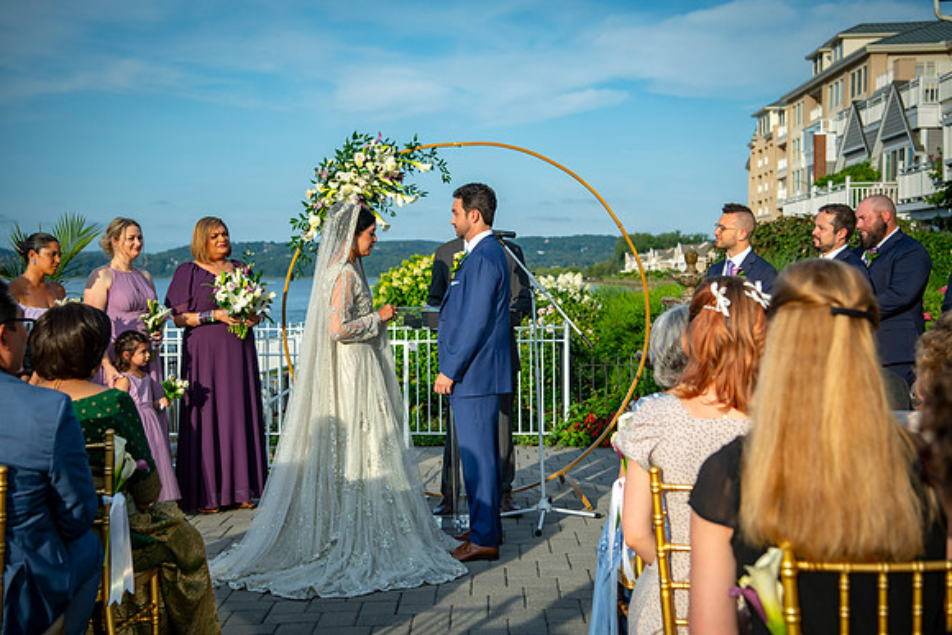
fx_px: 1353
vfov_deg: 26.4
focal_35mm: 51
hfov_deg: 38.8
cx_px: 476
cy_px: 308
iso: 800
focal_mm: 48
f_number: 4
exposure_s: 1/8000
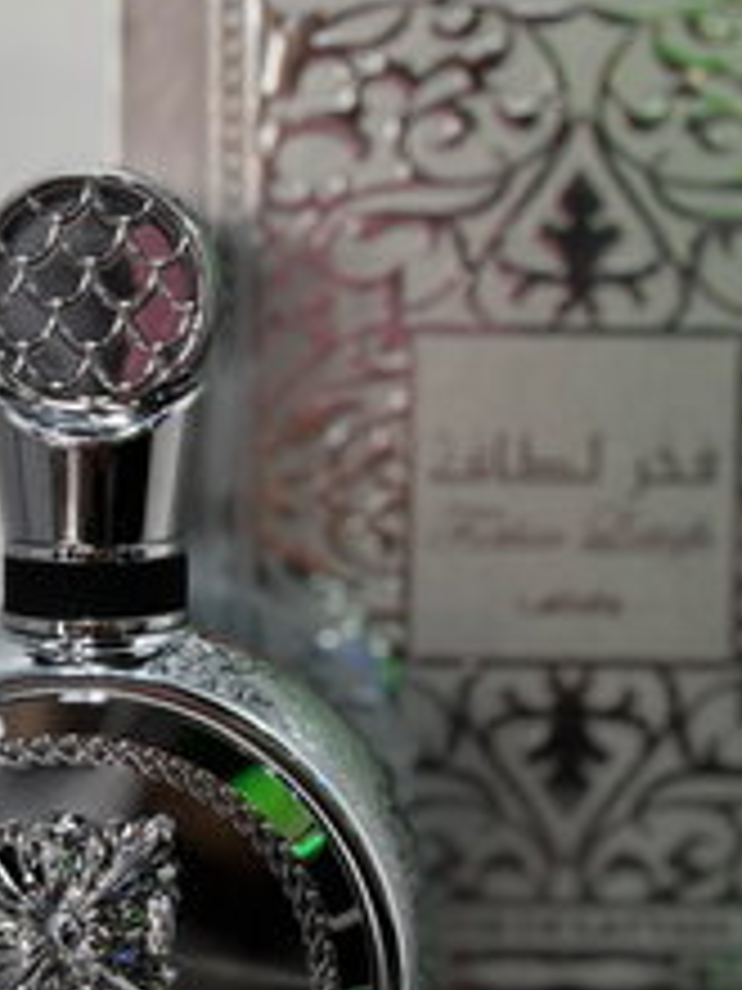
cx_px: 454
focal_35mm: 63
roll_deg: -1.8
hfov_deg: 23.2
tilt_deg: -5.0
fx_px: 1801
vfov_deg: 30.7
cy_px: 452
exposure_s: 1/50
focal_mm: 5.96
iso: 80
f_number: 1.6
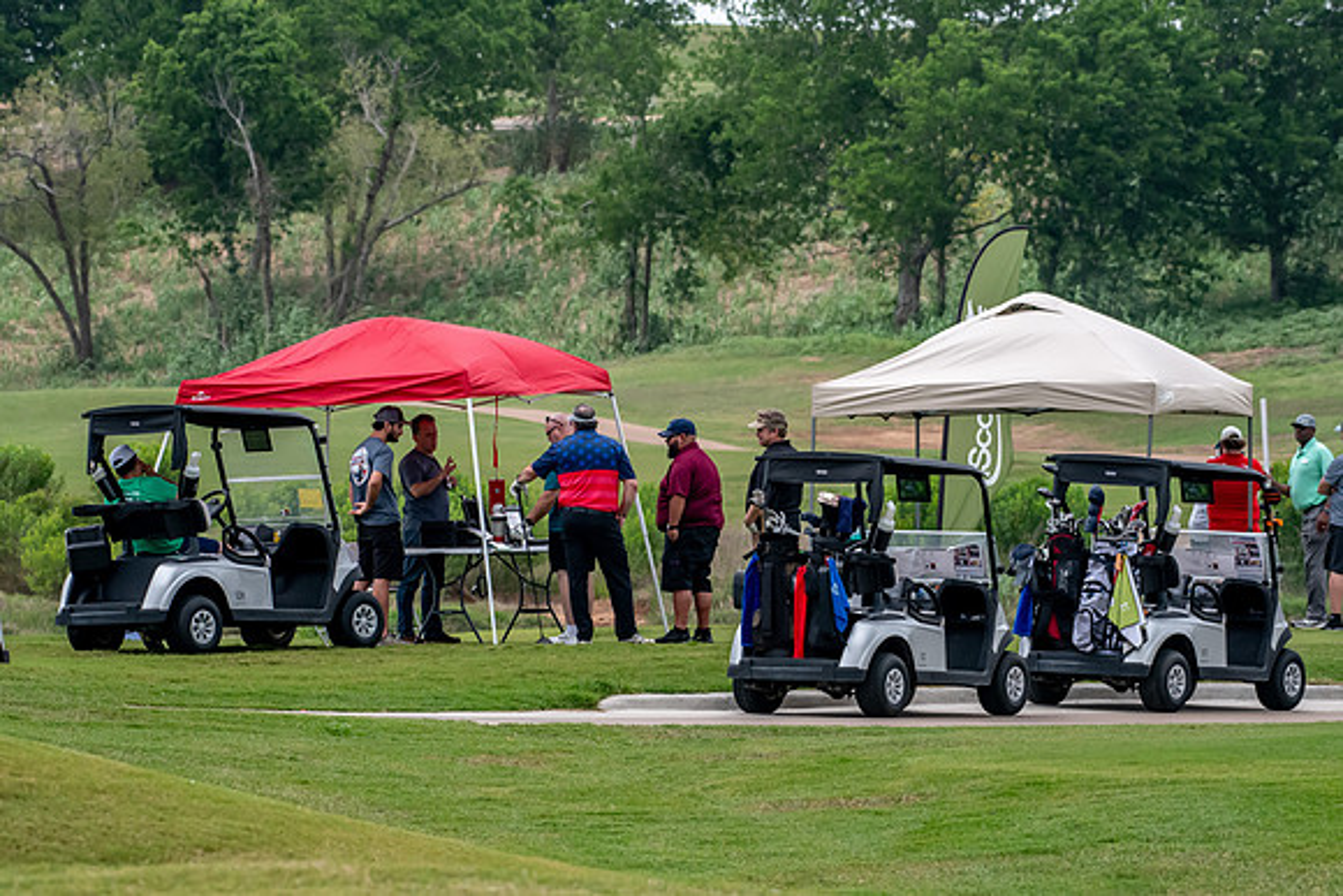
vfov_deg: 4.6
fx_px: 11194
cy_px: 448
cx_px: 672
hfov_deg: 6.9
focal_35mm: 300
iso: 1400
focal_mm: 200
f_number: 5.6
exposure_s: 1/2000
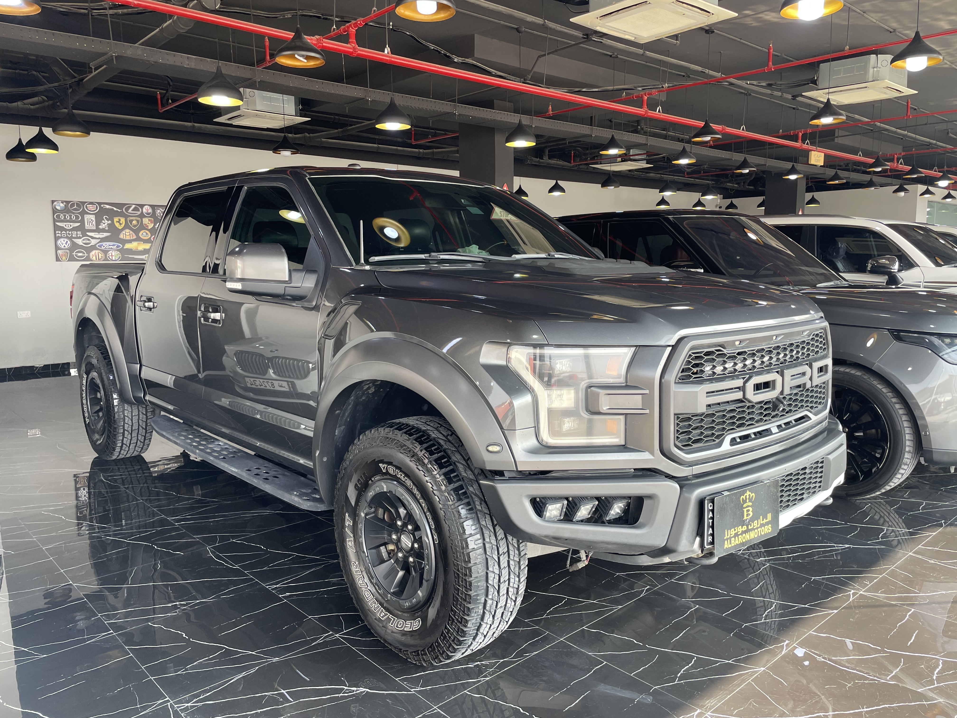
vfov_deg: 53.1
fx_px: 719
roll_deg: +1.4
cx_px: 478
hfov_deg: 67.3
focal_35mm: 26
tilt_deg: -6.8
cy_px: 359
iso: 50
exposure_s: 1/121
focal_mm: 4.2
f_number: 1.6
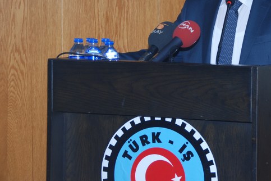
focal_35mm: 162
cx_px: 215
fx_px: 1218
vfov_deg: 8.5
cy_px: 52
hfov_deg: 12.6
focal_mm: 65
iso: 200
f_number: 5
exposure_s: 1/60
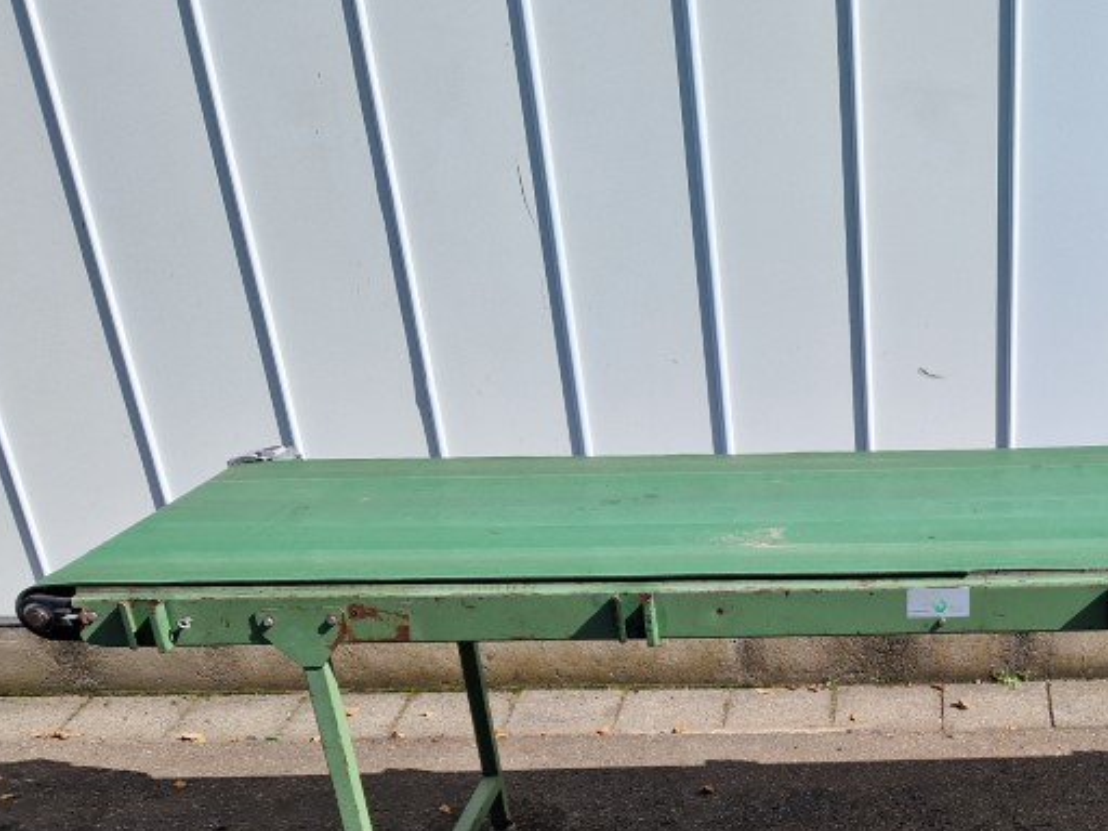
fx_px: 1472
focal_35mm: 46
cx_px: 952
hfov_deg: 38.9
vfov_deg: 29.6
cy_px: 814
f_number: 1.8
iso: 50
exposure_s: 1/1596
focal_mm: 5.4
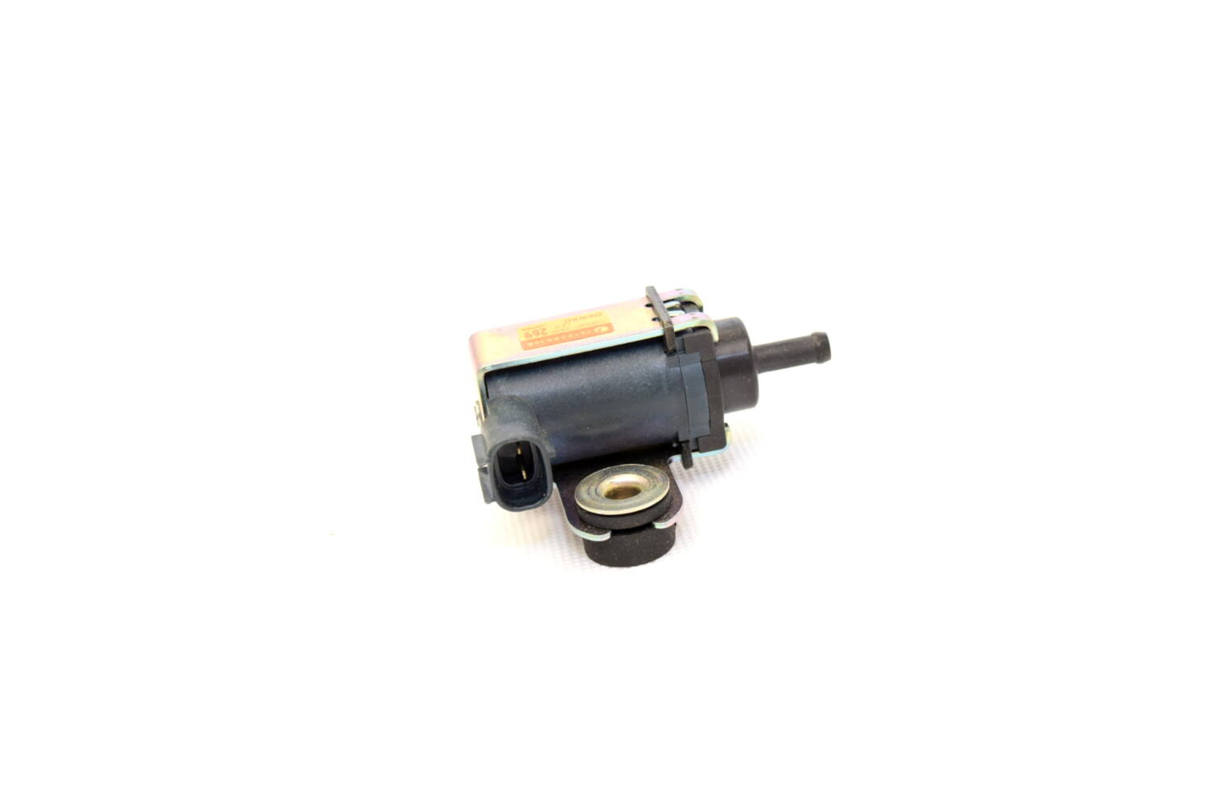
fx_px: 2112
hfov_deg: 31.9
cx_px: 603
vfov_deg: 21.6
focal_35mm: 63
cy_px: 403
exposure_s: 1/125
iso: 400
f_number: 5.6
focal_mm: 42
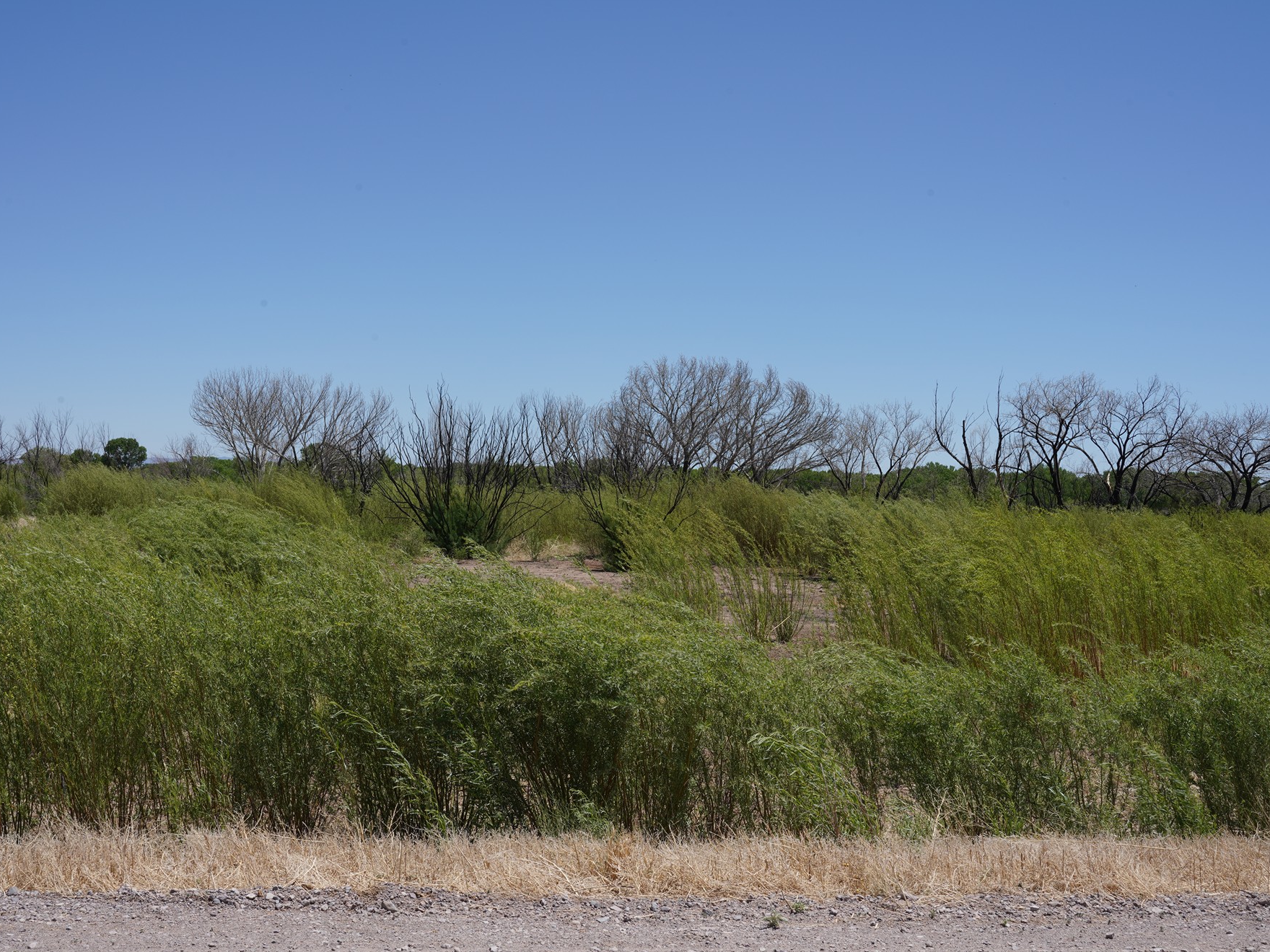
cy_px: 479
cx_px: 631
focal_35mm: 47
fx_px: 1724
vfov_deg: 30.9
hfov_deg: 40.4
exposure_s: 1/100
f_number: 18
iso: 100
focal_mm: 43
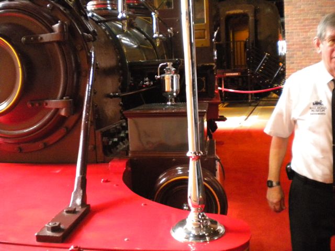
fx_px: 339
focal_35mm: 35
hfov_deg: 52.6
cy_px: 126
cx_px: 168
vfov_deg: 40.7
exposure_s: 1/23.7
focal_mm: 6.3
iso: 800
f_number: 3.1
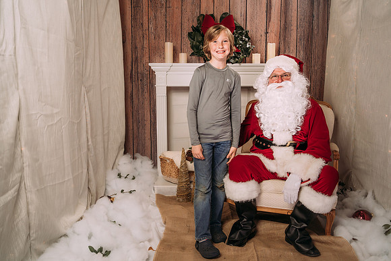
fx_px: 397
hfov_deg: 52.4
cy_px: 133
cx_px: 200
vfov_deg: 36.4
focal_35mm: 37
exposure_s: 1/100
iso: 100
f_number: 6.3
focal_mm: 35
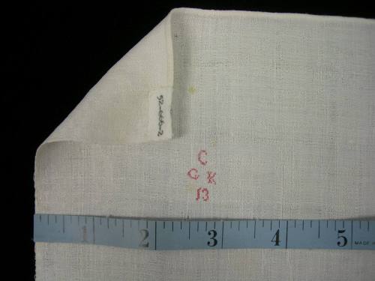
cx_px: 188
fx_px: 412
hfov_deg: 49.0
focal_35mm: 38
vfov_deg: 37.7
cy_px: 140
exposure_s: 1/19.2
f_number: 2.8
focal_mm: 7.8
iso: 50
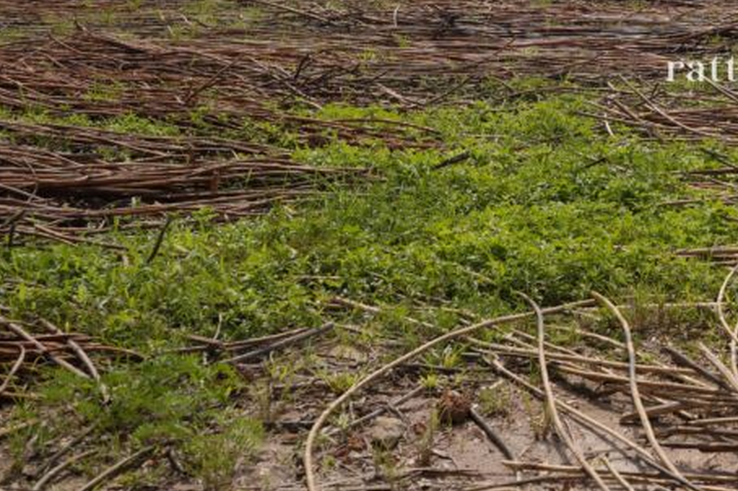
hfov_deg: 23.5
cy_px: 32
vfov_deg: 16.6
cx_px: 816
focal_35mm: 81
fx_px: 1658
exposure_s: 1/800
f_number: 4.5
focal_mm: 23.9
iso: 100
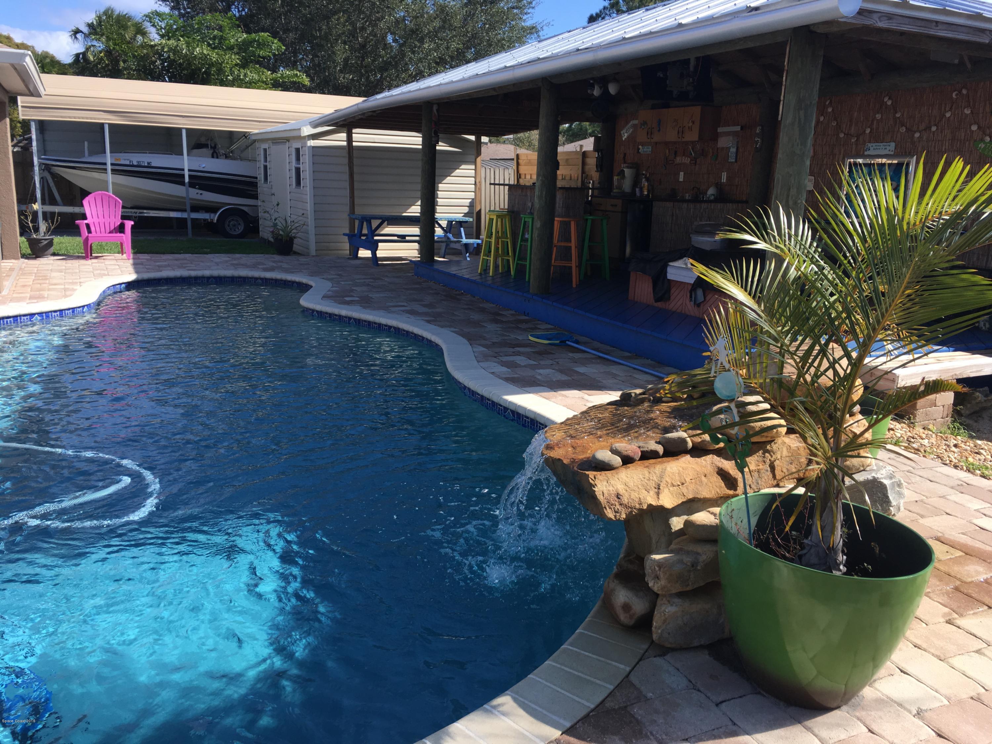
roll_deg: -2.1
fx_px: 831
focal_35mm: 29
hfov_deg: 61.7
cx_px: 496
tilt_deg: -11.9
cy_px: 372
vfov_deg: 48.2
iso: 25
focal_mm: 4.15
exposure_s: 1/894
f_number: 2.2
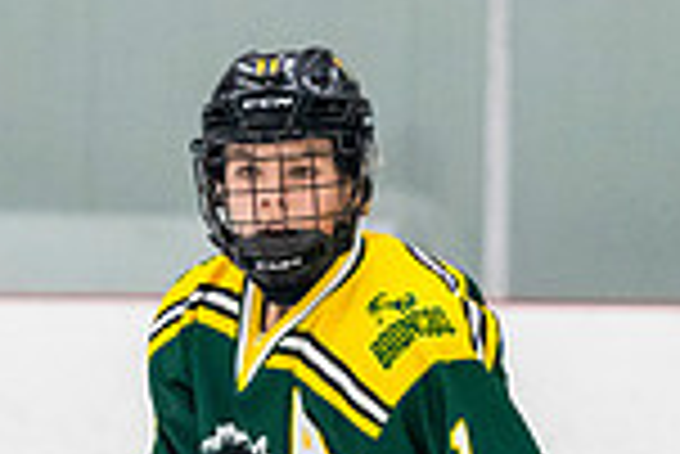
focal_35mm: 606
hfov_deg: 3.4
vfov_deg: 2.3
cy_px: 574
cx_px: 318
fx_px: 11457
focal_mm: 102
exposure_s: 1/640
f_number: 3.2
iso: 2500
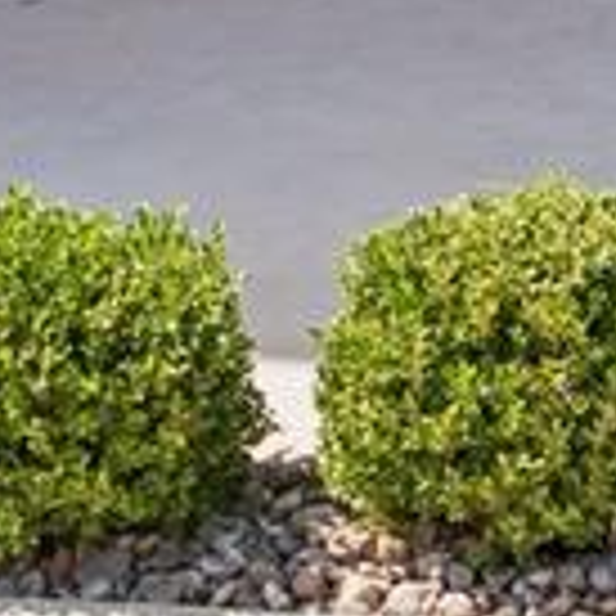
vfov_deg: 8.8
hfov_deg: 9.3
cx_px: 726
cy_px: -719
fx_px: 3736
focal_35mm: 186
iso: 100
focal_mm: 19.5
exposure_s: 1/400
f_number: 4
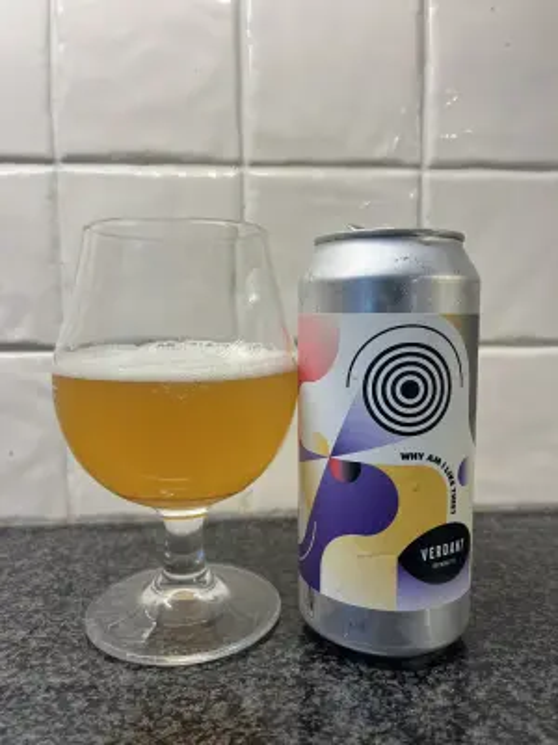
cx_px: 279
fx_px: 559
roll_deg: +0.8
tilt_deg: -6.8
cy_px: 372
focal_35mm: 26
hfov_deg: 53.1
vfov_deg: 67.3
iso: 80
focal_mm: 5.1
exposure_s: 1/100
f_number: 1.6
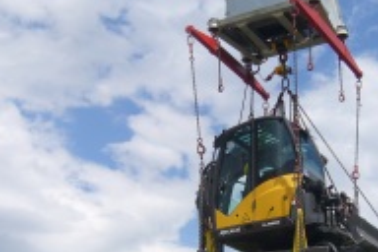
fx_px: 798
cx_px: 268
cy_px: 138
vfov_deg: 17.9
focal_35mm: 76
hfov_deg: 26.4
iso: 80
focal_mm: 5.8
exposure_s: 1/400
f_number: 5.6
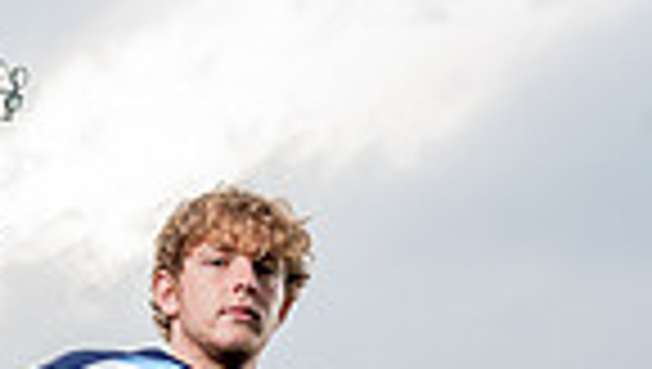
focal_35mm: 91
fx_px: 1575
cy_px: 932
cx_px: 144
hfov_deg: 23.1
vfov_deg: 10.9
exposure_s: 1/250
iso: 160
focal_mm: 28
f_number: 6.3
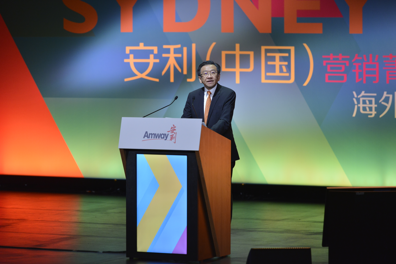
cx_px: 198
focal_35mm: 180
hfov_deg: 11.4
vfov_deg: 7.6
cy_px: 132
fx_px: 1980
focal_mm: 180
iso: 1600
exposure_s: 1/500
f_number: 2.8
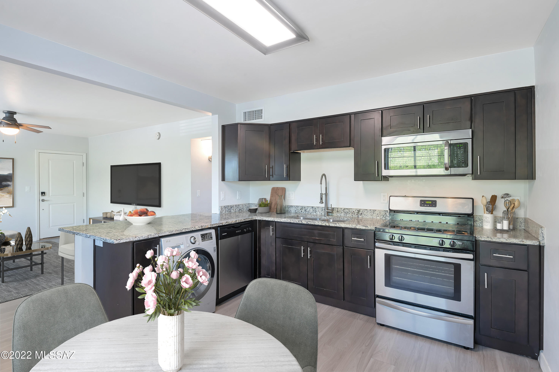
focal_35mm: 18
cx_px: 280
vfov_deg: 67.3
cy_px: 186
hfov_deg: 90.0
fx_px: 279
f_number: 10
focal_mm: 18
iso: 400
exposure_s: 1/4
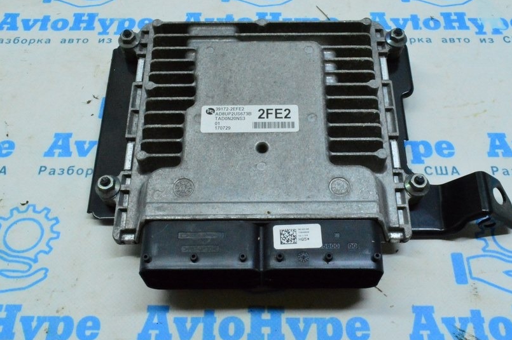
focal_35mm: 42
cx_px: 254
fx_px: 597
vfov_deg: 31.8
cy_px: 162
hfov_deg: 46.4
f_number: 25
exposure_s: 1/50
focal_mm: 22
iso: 6400
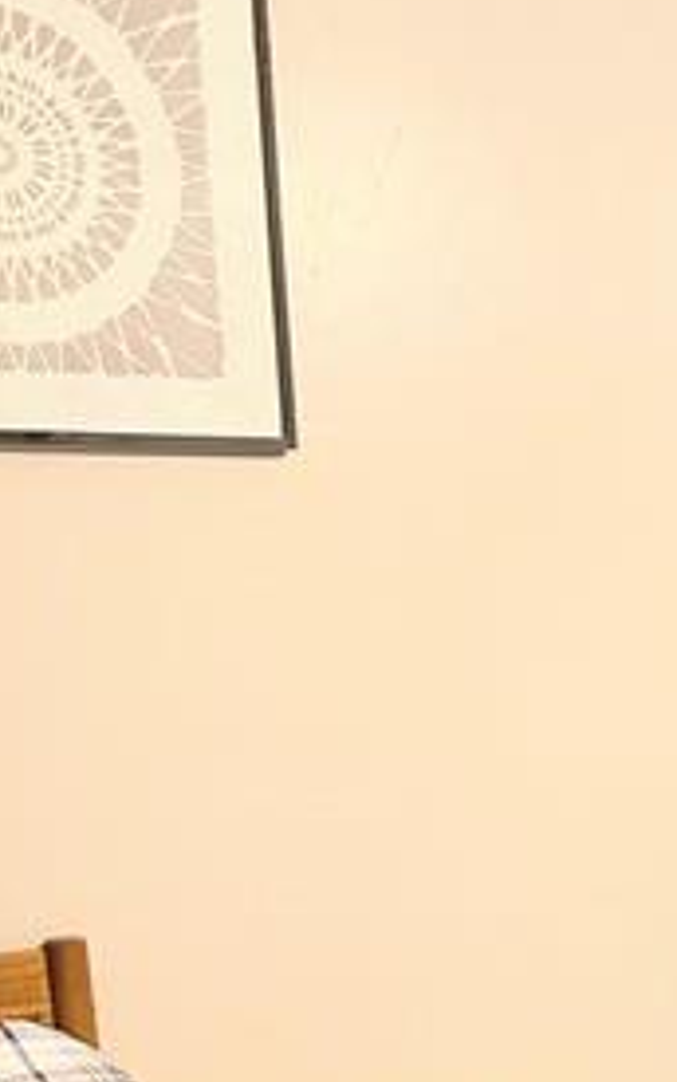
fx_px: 2095
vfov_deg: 27.4
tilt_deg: -15.3
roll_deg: -1.3
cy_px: 1070
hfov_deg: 16.6
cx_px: 1031
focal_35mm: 71
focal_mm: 6.86
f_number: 1.78
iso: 200
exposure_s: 1/60
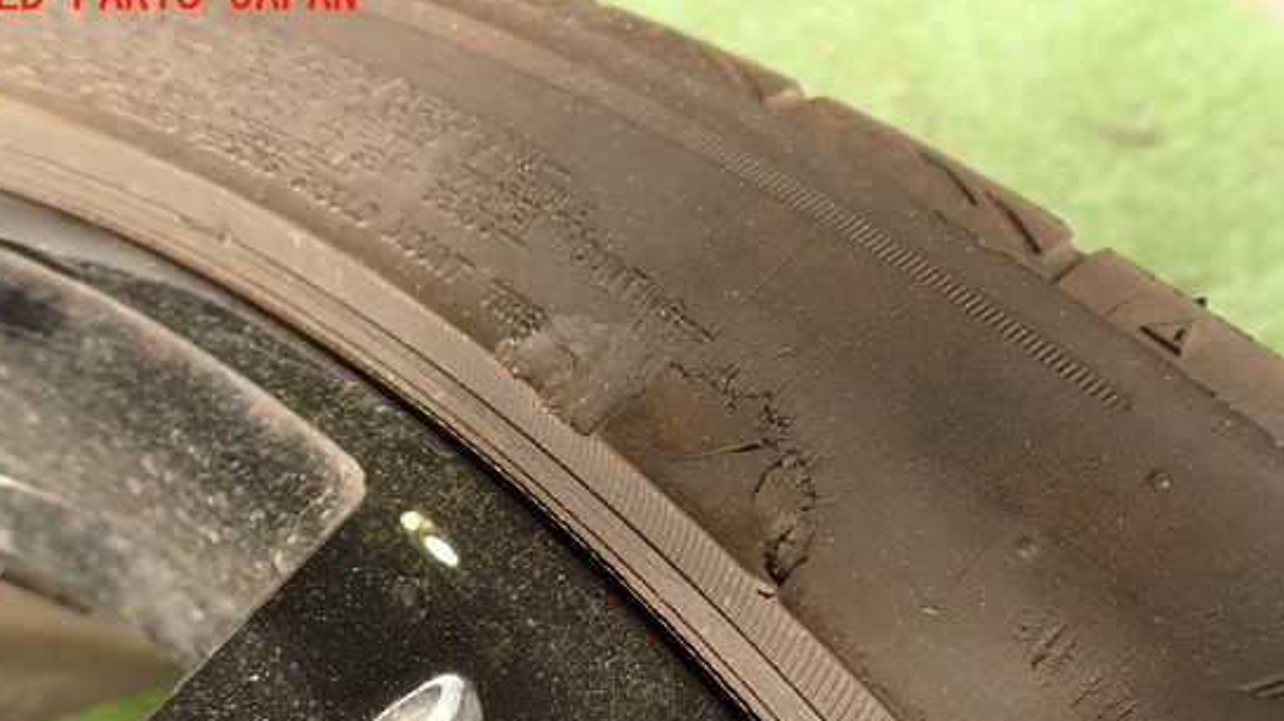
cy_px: 495
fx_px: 1021
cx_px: 636
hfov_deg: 64.3
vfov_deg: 38.3
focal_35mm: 30
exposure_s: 1/80
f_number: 2.8
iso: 100
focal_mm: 4.5
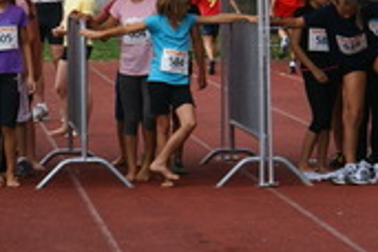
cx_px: 159
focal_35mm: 284
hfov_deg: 7.3
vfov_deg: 4.8
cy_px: -18
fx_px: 2982
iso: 100
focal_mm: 60
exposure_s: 1/250
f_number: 7.1
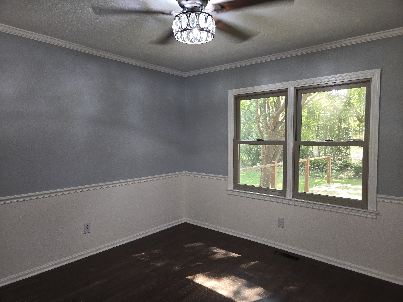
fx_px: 268
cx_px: 202
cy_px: 151
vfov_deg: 58.9
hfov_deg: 73.9
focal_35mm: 23
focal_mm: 5.4
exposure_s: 1/60
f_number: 1.8
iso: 125
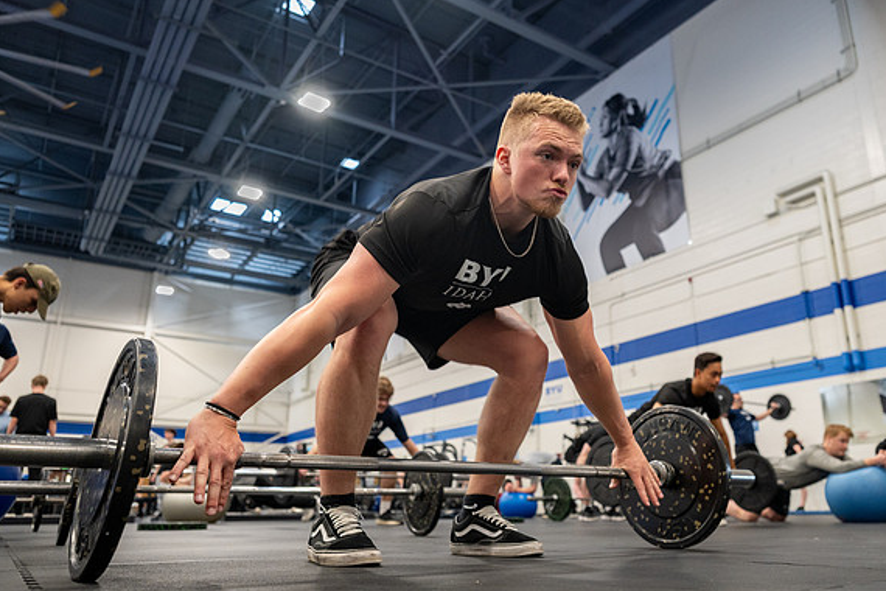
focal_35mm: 28
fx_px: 689
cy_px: 299
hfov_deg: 65.2
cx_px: 499
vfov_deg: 46.4
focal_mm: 24
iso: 1000
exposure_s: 1/80
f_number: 2.8
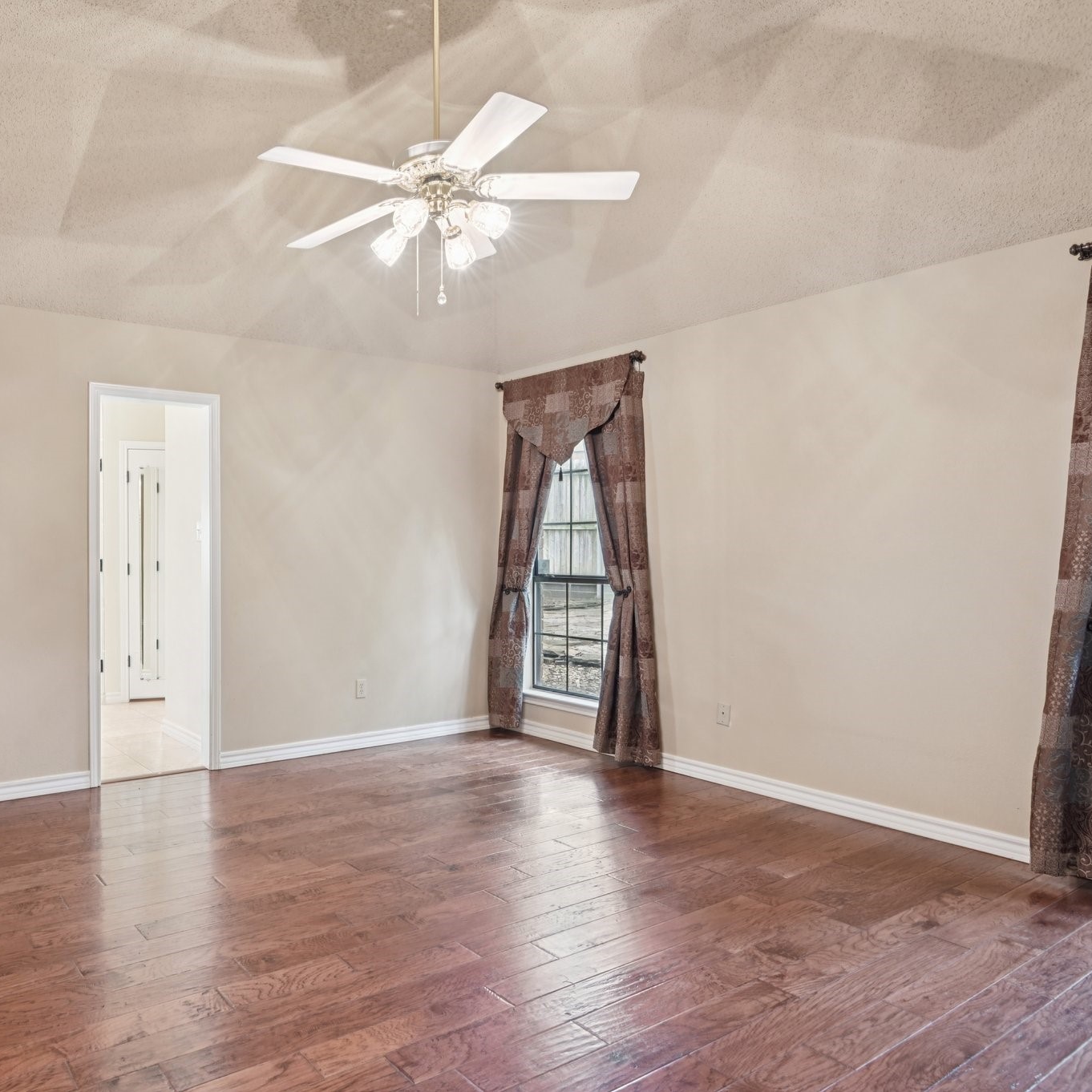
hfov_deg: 64.1
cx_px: 301
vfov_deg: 67.3
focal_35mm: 23
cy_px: 546
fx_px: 821
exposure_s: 1/3.33
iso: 400
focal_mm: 18
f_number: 8
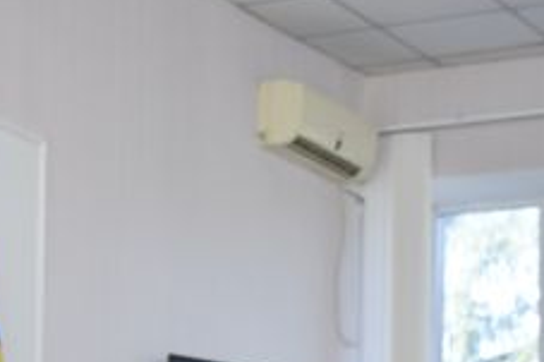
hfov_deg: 13.6
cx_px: -2
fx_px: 2250
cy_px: 530
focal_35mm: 149
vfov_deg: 9.0
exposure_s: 1/200
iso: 400
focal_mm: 30
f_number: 5
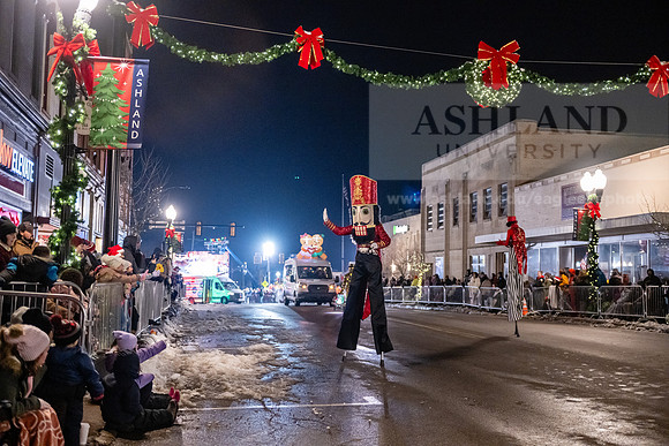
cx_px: 334
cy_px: 223
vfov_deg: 31.9
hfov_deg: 46.4
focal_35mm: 42
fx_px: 781
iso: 6400
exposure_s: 1/200
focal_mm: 42
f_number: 2.8
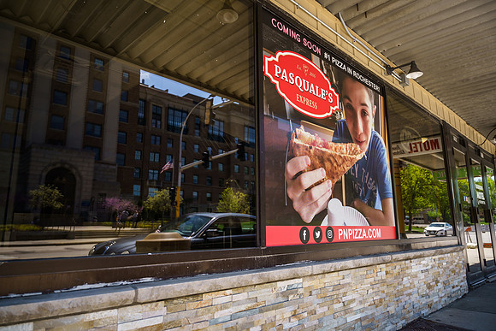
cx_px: 248
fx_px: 339
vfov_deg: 52.0
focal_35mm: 25
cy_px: 166
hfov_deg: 72.3
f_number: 2.8
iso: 200
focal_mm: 24
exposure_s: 1/640
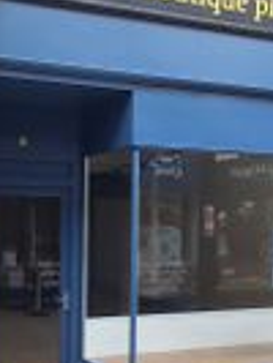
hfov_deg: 30.3
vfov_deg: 39.6
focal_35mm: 48
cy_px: 202
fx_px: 504
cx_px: 126
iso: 40
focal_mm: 1.64
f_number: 2.2
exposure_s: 1/120
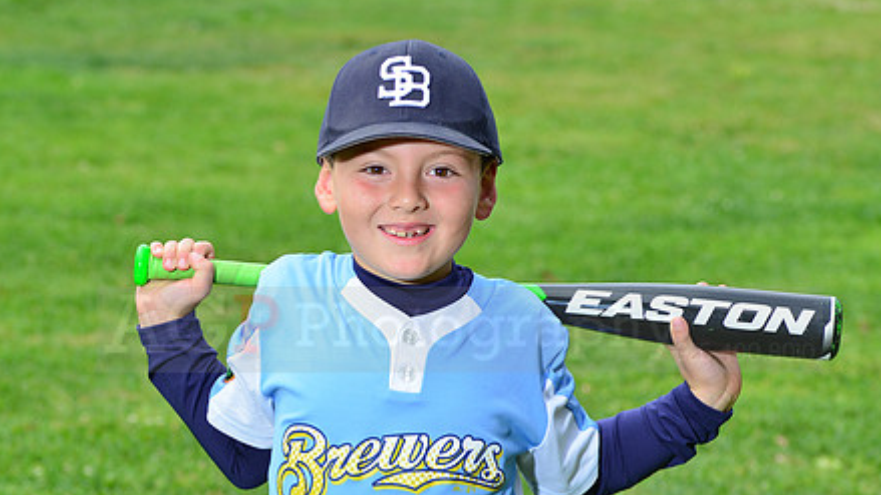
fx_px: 4369
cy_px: 314
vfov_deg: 6.5
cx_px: 433
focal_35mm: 187
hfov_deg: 11.5
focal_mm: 135
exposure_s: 1/200
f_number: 10
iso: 250
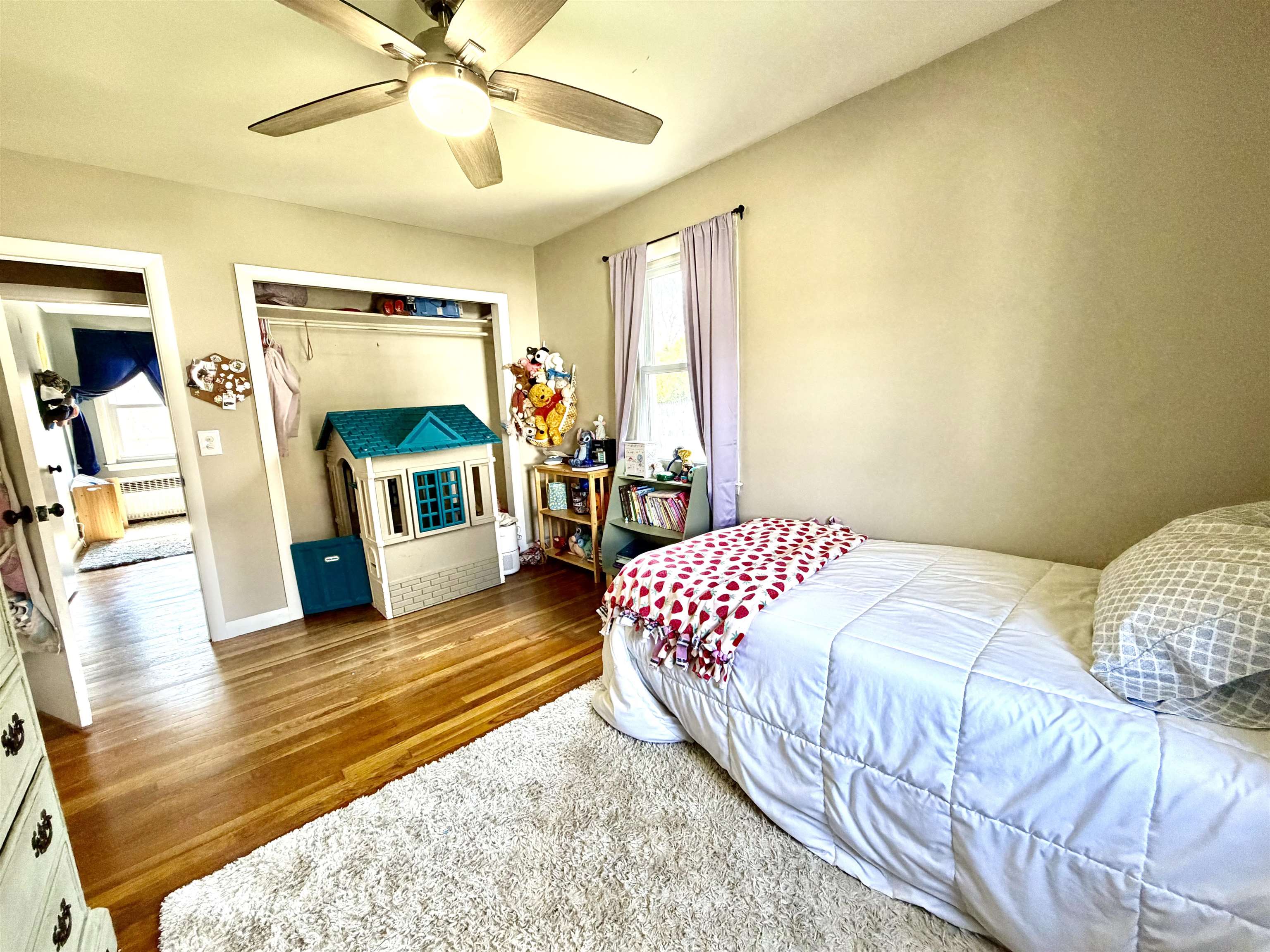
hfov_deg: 102.1
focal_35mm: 14
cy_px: 476
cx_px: 635
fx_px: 514
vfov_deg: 85.7
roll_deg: +2.6
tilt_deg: -9.1
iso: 320
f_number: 2.2
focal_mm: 2.22
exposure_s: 1/60
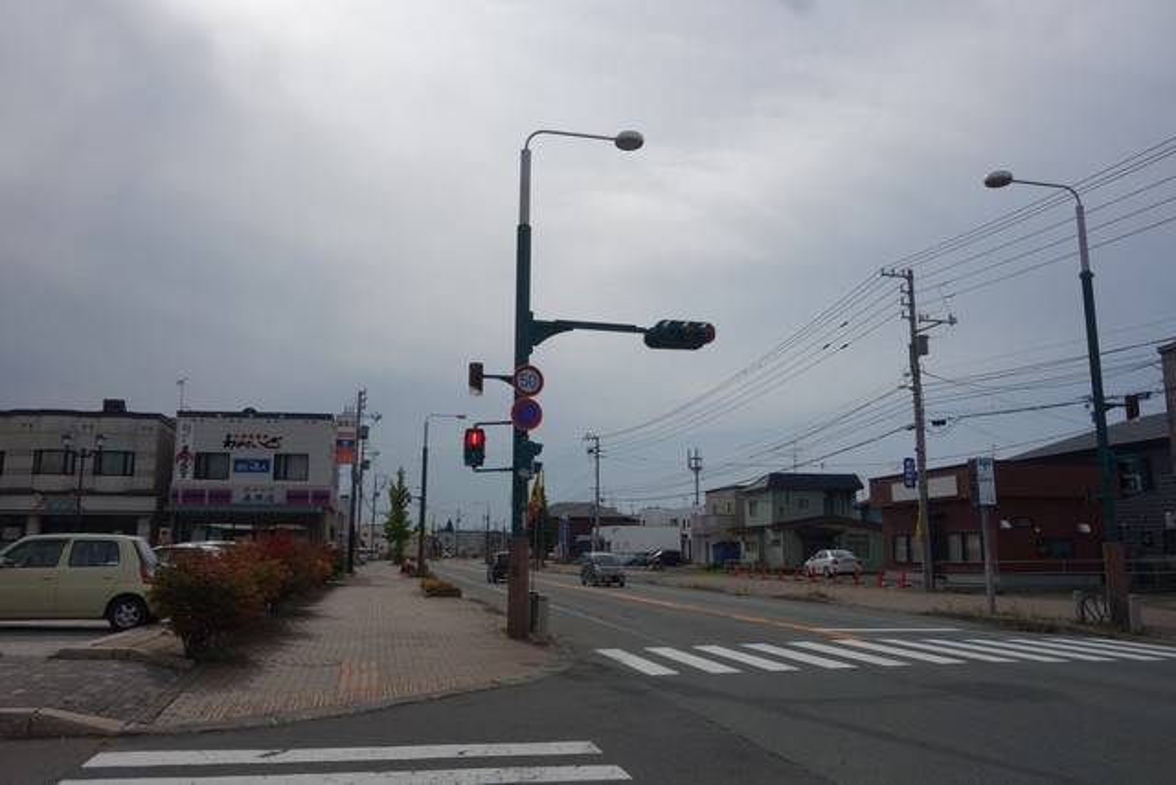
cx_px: 588
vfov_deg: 46.4
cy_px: 392
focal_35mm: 28
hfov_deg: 65.5
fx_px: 915
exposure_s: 1/800
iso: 125
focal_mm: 10.4
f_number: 7.1
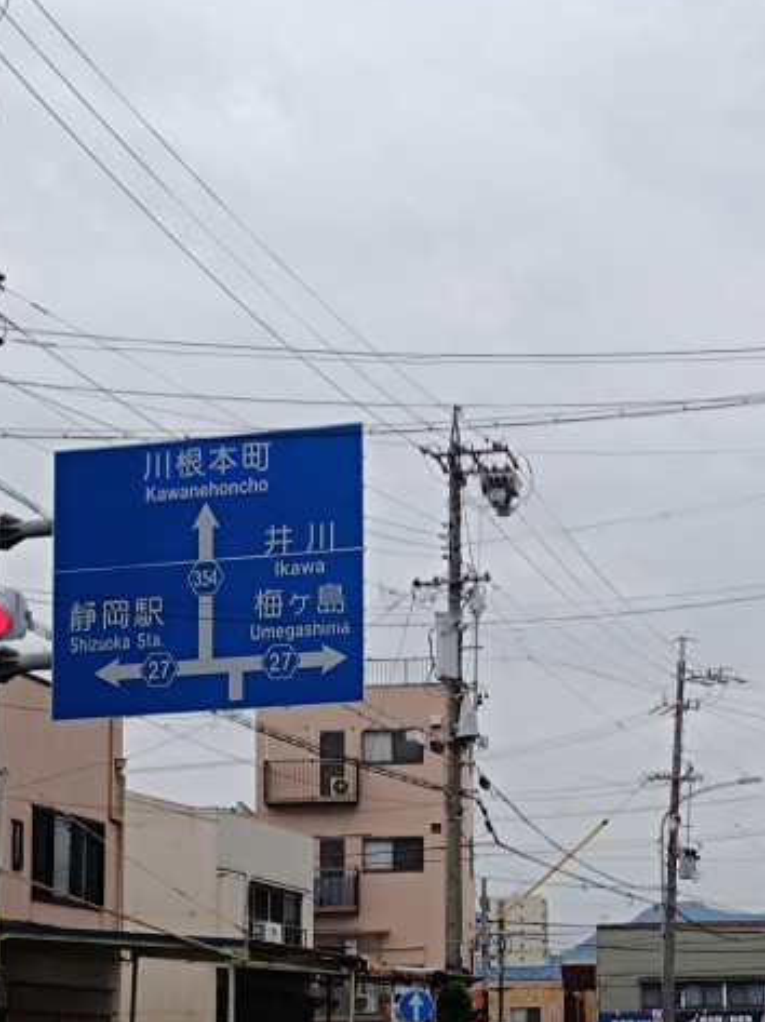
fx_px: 1151
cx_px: 406
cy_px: 802
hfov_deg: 36.8
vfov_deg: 45.7
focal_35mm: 39
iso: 50
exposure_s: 1/161
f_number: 1.65
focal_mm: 6.14
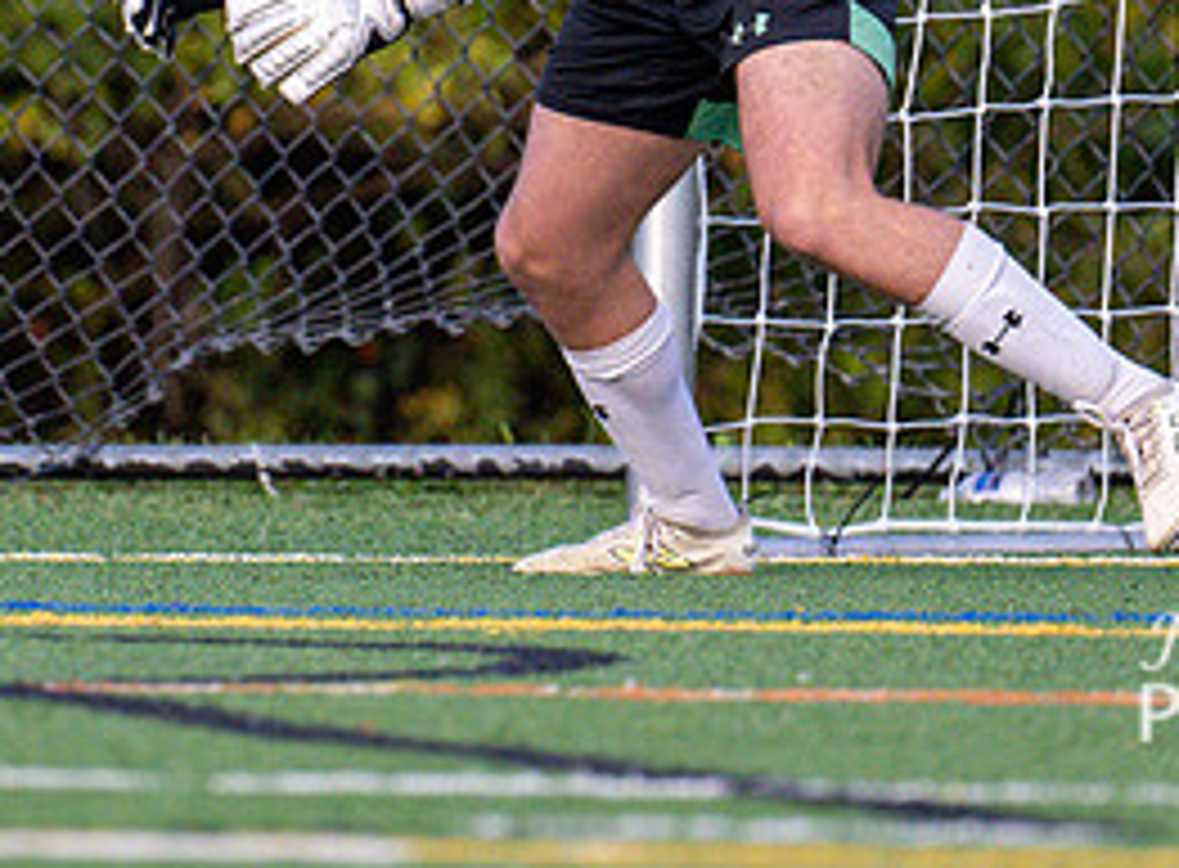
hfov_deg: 1.3
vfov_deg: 1.0
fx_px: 51880
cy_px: -89
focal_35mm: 1533
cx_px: 147
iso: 4000
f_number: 4.5
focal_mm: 400
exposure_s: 1/2500
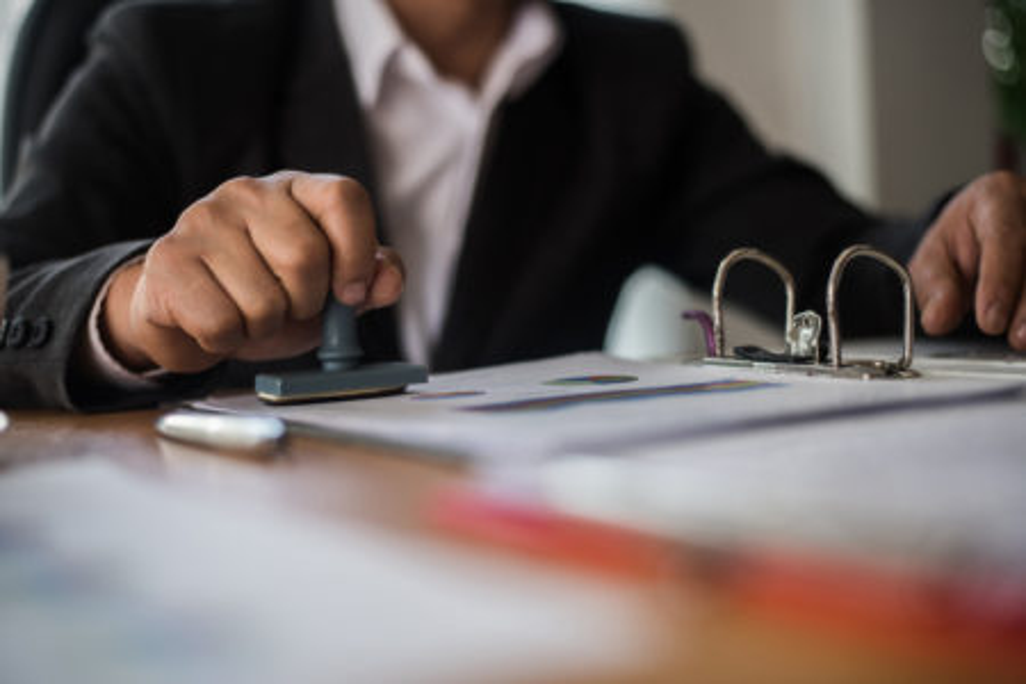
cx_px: 513
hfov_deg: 39.6
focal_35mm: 50
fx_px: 1425
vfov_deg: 27.0
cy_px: 342
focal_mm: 50
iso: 100
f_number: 2
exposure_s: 1/160
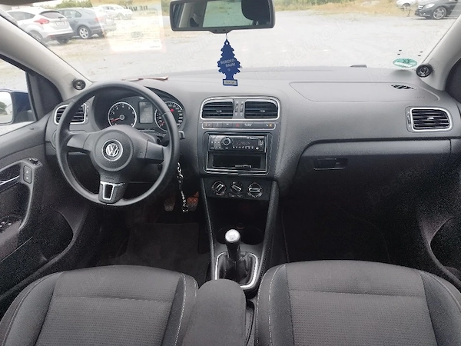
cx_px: 230
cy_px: 173
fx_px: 333
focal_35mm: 25
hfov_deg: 69.4
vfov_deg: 54.9
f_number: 1.89
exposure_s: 1/50
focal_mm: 5.95
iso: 110
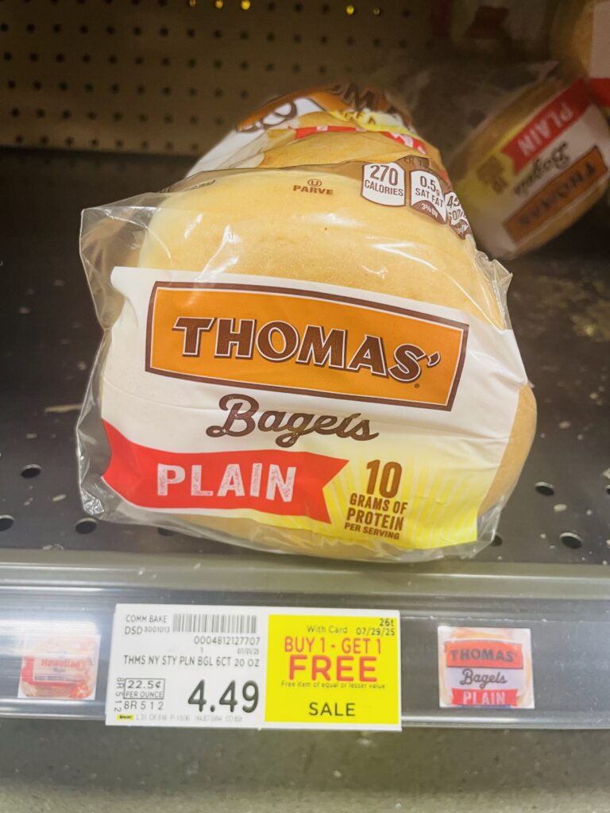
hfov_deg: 53.1
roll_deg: -2.8
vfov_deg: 67.3
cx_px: 305
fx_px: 611
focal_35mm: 26
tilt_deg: -31.8
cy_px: 406
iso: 125
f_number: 1.6
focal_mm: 4.2
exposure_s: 1/41
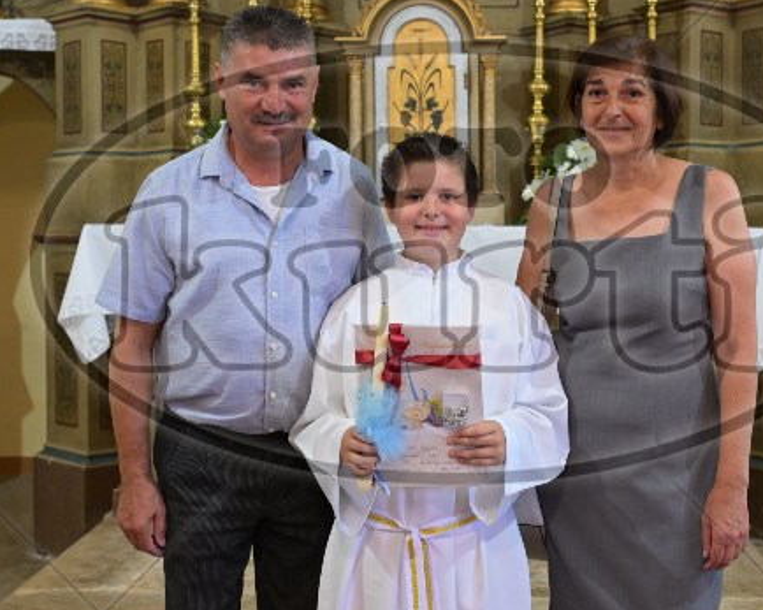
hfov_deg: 35.9
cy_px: 265
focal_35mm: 52
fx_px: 1174
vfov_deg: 29.1
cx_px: 455
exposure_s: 1/125
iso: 5000
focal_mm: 37
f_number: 5
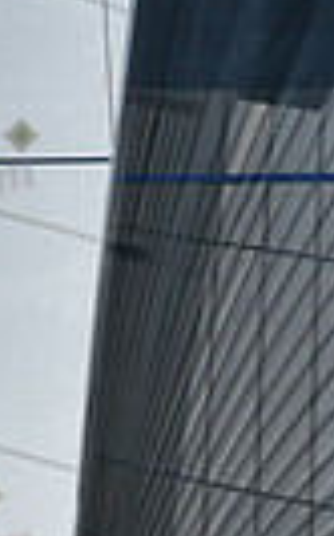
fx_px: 5322
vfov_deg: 5.7
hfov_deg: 3.6
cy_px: 756
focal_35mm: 365
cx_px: 245
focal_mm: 82
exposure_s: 1/1250
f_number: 6.3
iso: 250
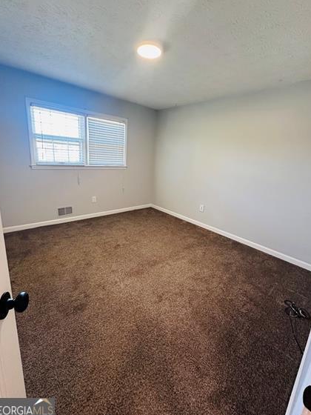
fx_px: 180
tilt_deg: -13.4
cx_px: 155
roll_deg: -4.6
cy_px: 198
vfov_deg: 98.1
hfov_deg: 81.7
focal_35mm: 15
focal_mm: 2.22
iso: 320
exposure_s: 1/60
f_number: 2.2
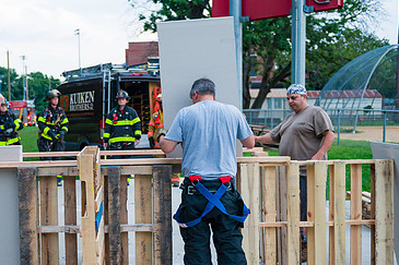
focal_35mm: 54
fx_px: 598
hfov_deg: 36.3
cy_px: 169
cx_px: 119
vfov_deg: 25.0
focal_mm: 34
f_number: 3.2
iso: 1600
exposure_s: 1/200
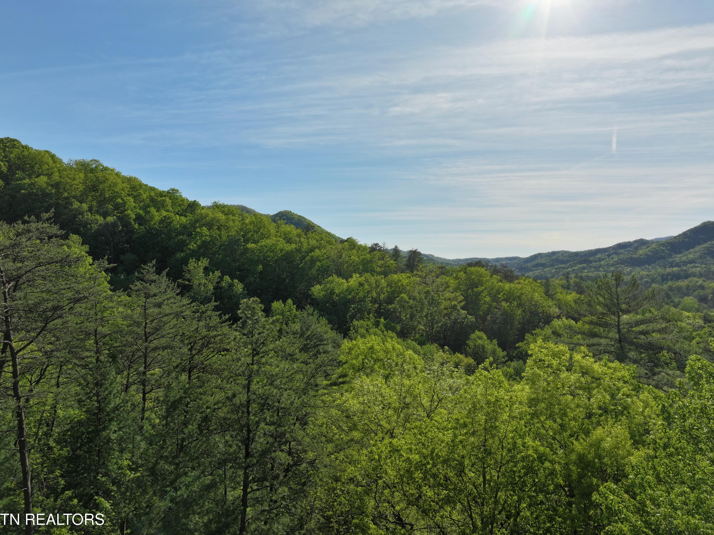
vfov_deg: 54.8
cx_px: 360
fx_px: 515
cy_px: 266
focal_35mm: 25
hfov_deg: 69.4
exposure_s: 1/320
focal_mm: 12.29
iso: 100
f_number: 8
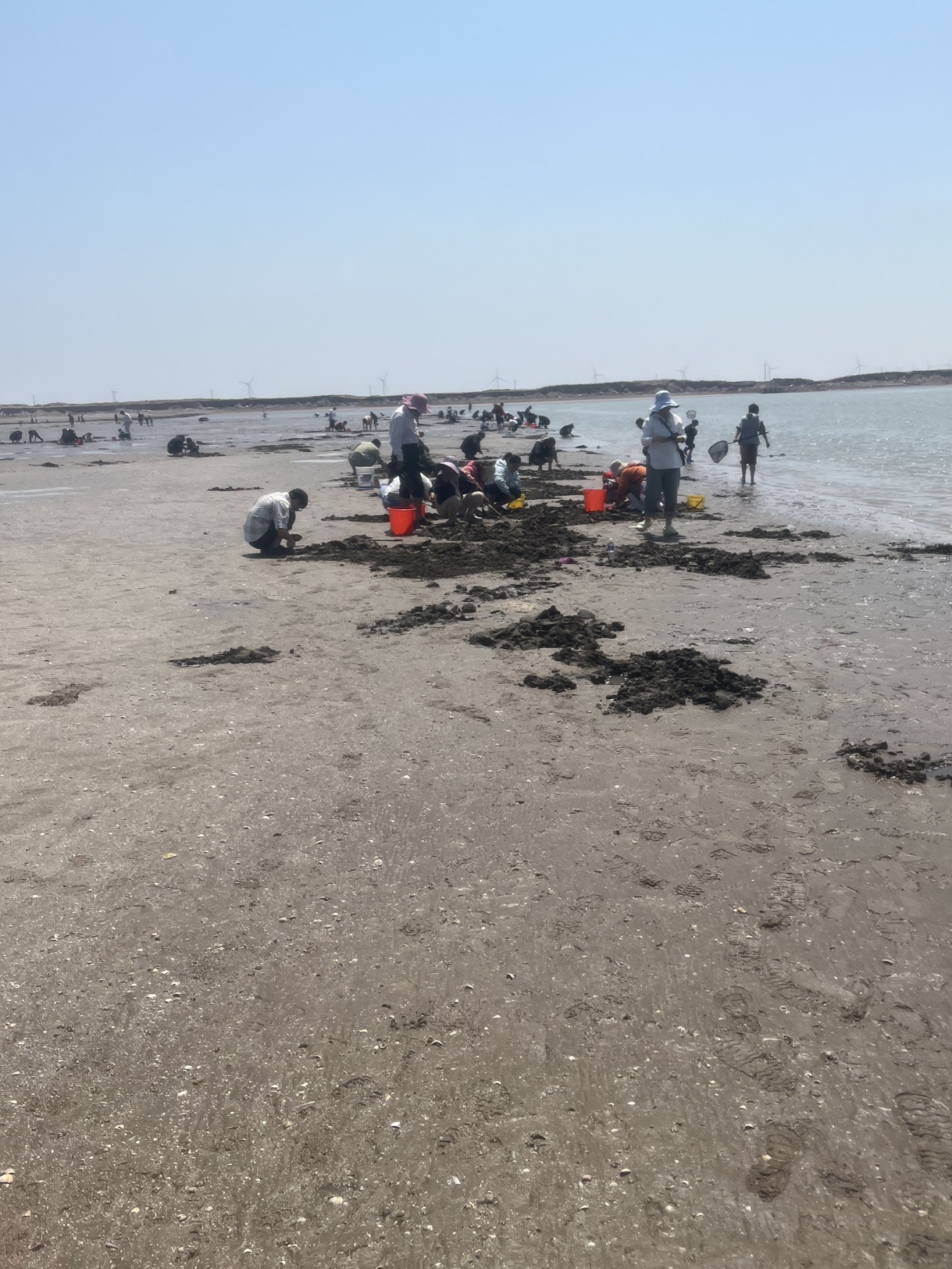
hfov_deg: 43.9
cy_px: 675
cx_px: 578
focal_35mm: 32
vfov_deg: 56.8
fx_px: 1173
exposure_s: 1/6897
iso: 50
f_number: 1.6
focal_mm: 5.1
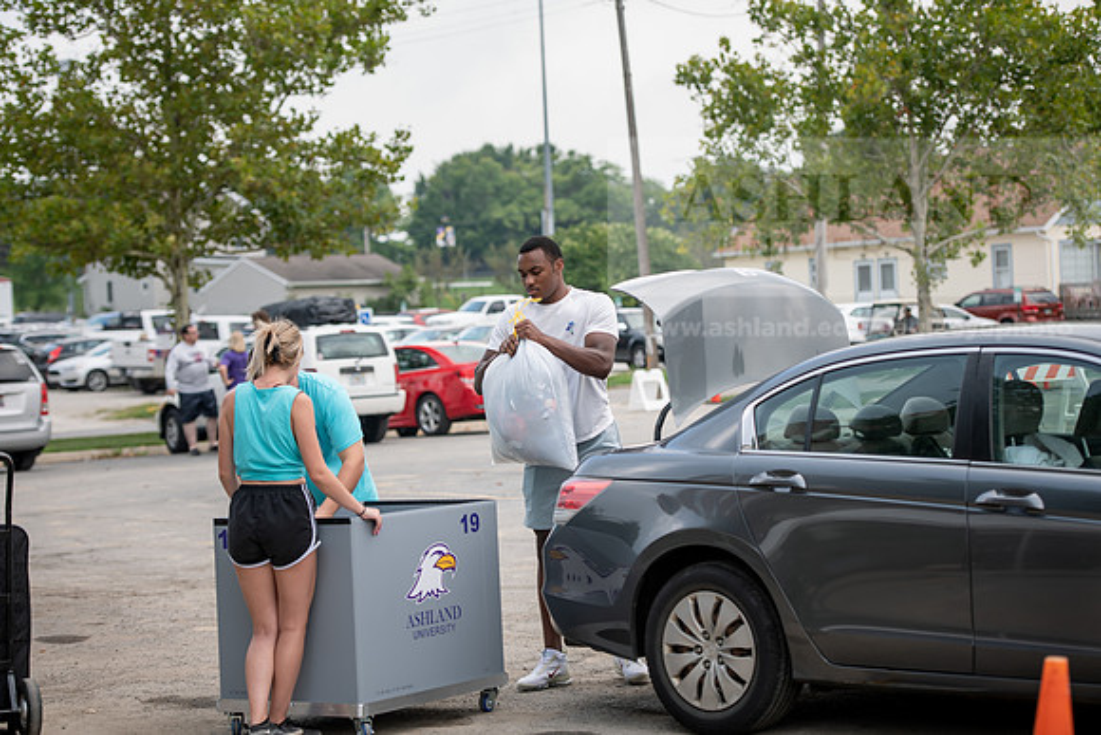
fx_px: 2814
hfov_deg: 22.1
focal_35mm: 92
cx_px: 550
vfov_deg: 14.9
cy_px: 368
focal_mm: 92
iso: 100
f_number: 3.2
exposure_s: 1/400
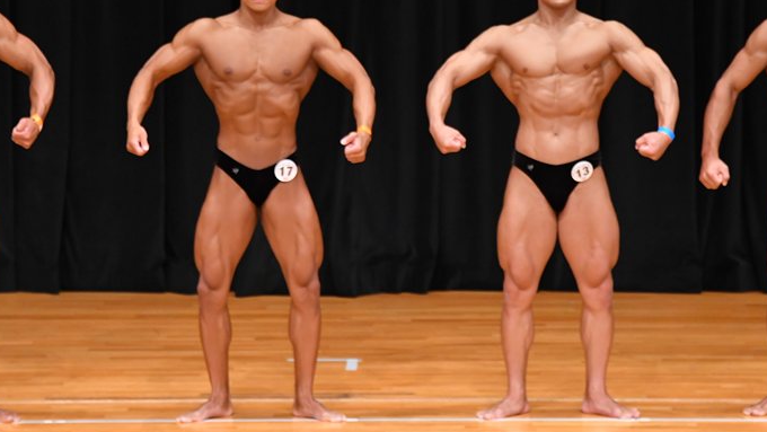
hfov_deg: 6.3
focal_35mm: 340
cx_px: 424
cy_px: 162
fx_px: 6917
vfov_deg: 3.6
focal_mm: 190
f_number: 5.6
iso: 4000
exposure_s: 1/400
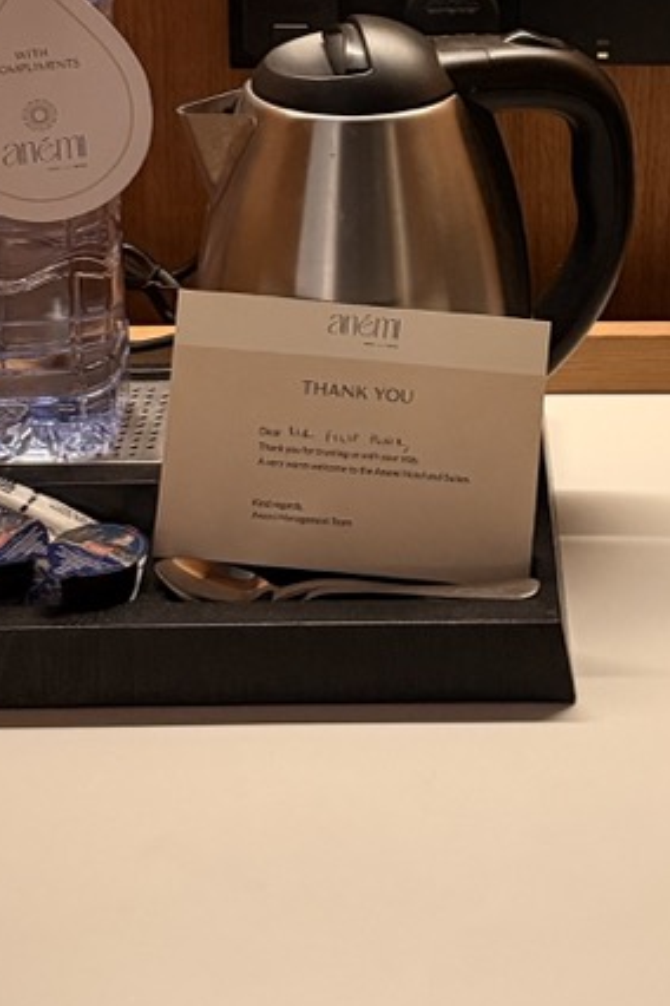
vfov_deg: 25.5
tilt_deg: -13.7
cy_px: -24
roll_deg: +0.5
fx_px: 2094
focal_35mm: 75
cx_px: 455
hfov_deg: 18.1
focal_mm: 6.76
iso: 640
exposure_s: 1/58
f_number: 1.78
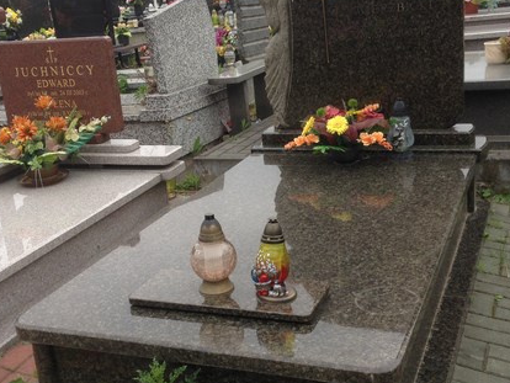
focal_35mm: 51
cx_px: 239
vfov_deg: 28.6
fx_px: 752
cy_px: 185
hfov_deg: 37.5
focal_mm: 4.12
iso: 50
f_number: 2.4
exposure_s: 1/834
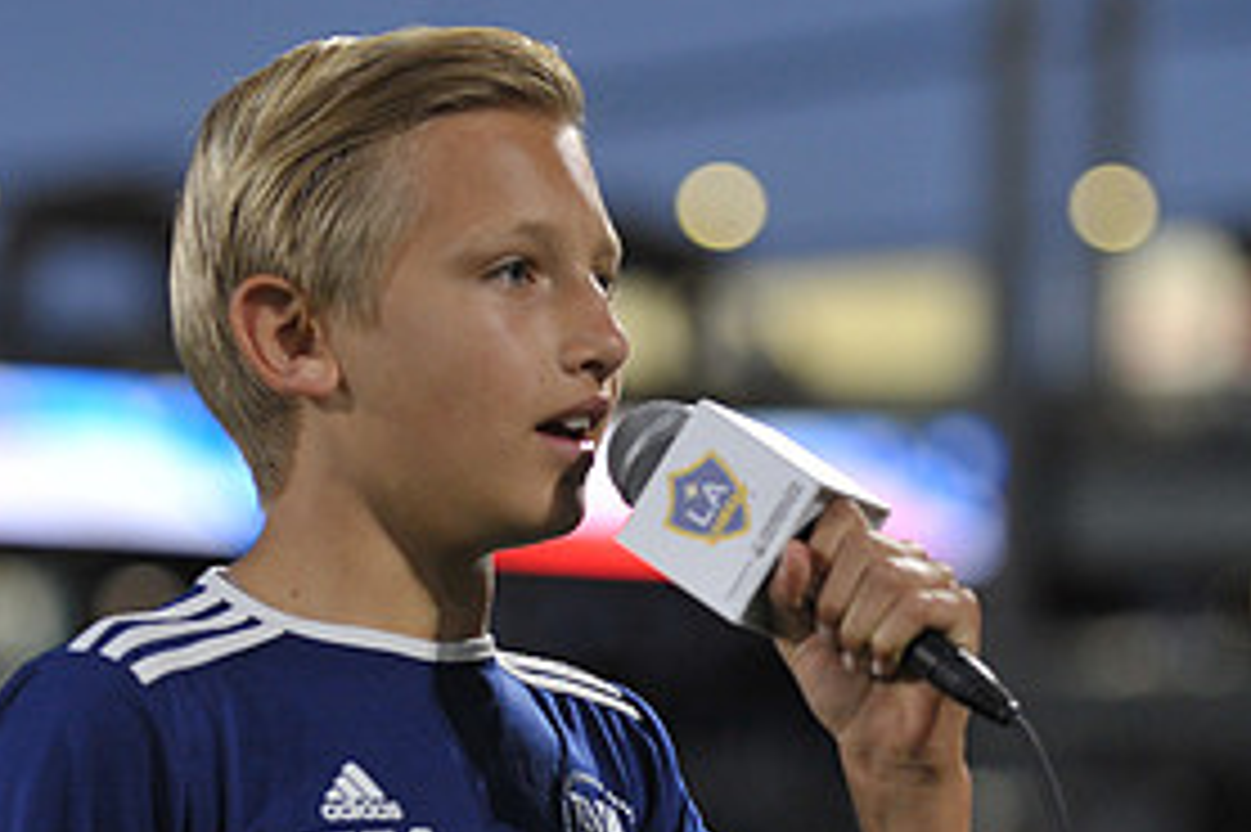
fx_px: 8404
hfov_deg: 8.5
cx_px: 616
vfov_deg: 5.7
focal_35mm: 242
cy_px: 679
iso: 1600
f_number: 2.8
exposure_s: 1/1000
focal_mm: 116
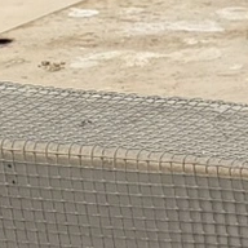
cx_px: 871
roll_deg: -1.6
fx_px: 1791
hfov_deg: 6.8
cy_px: 638
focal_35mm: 221
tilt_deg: -31.4
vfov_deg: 7.3
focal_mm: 6.76
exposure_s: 1/2000
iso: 80
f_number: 1.78
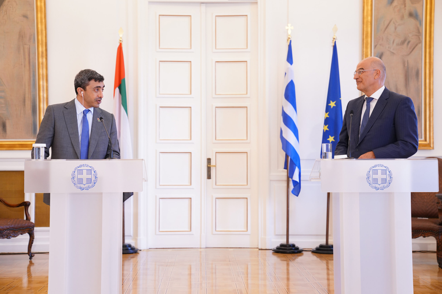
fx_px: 761
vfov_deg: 21.9
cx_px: 221
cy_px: 147
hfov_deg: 32.4
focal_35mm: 62
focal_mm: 62
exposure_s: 1/125
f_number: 4
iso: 2000
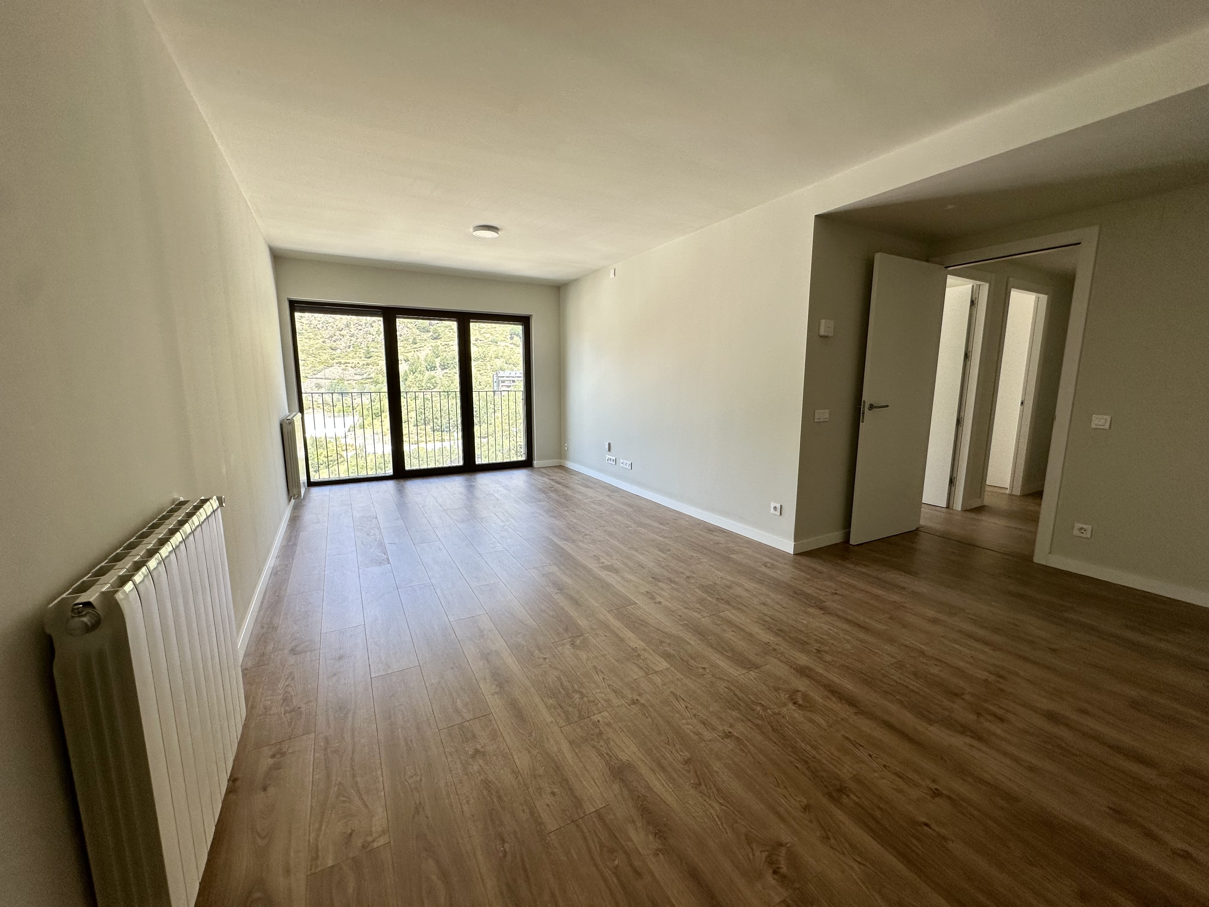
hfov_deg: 102.1
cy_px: 454
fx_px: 489
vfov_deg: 85.7
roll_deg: -0.2
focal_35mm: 14
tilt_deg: -8.4
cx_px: 604
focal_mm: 2.22
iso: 50
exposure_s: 1/99
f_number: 2.2
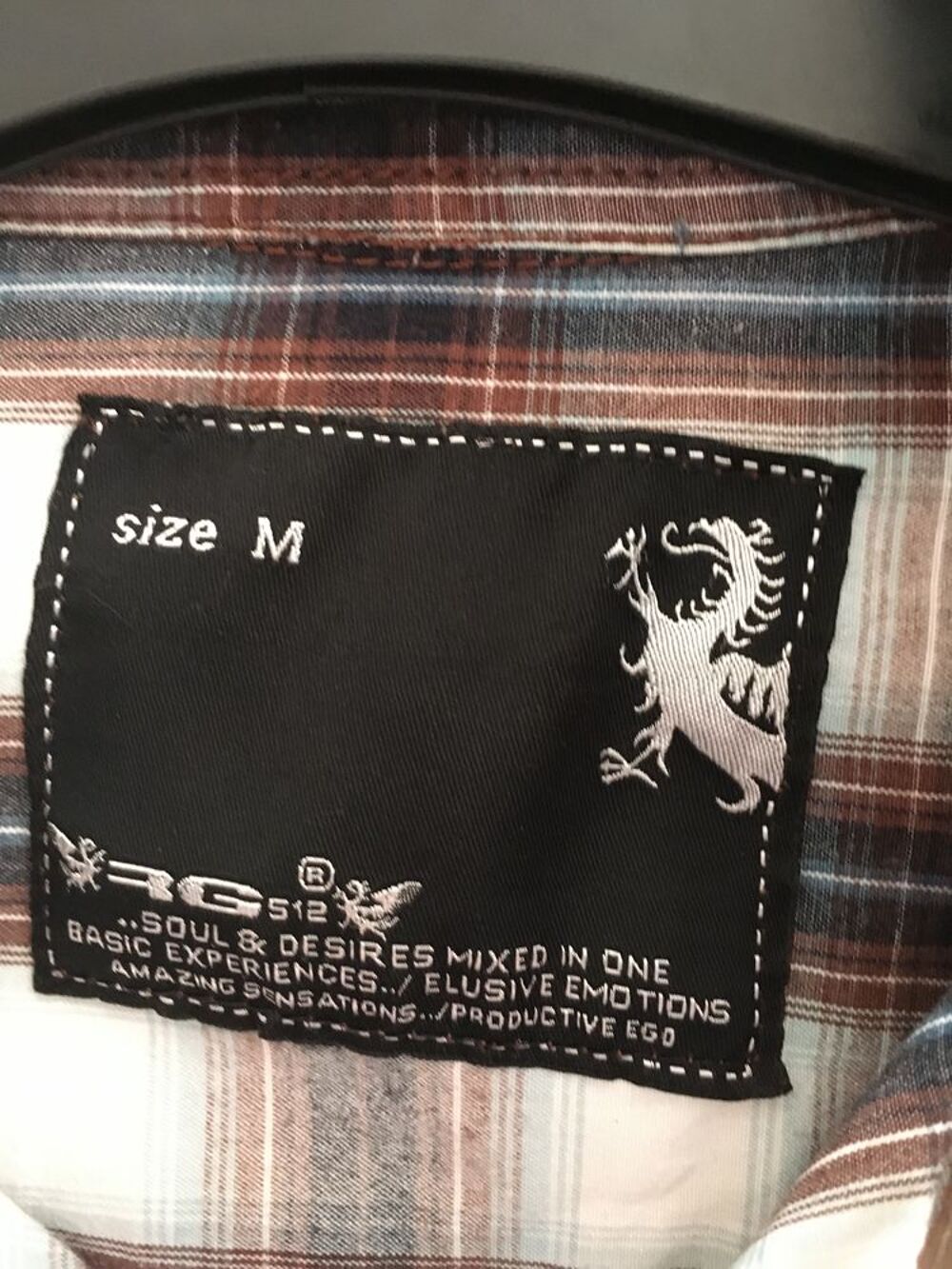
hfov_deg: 48.2
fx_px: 1063
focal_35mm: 29
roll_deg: +1.2
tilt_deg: -5.9
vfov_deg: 61.7
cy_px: 634
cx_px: 476
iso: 320
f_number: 2.2
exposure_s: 1/17
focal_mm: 4.15
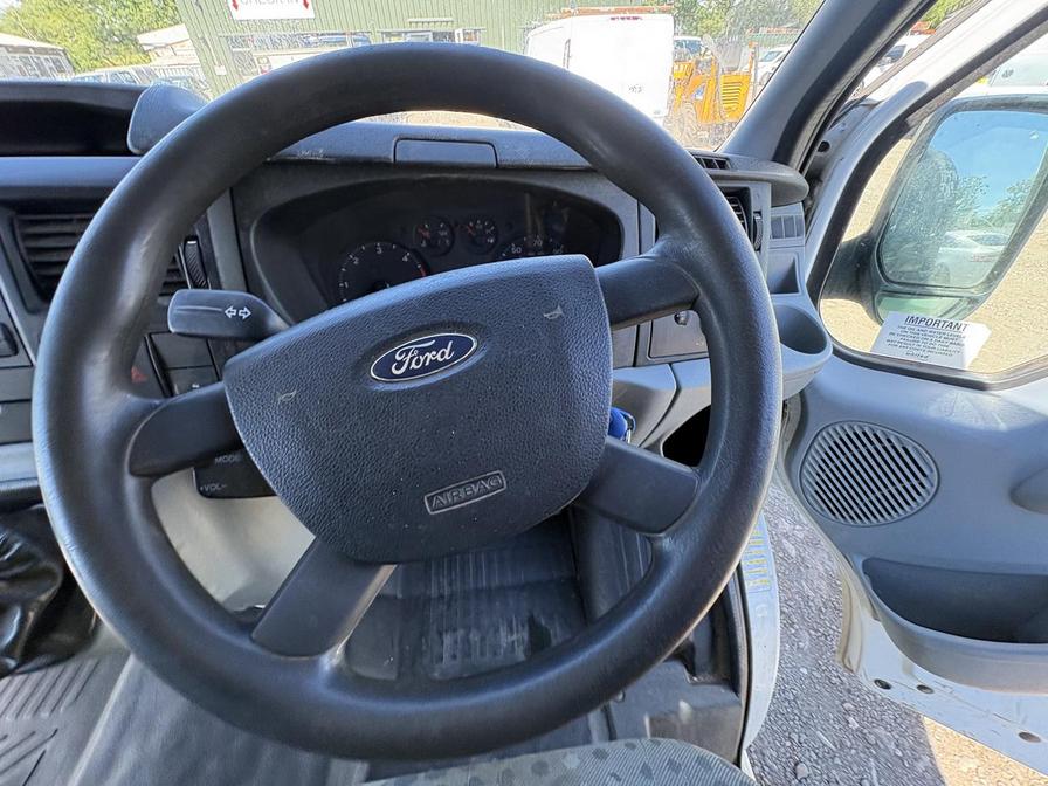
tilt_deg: -35.7
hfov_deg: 102.1
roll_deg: +2.4
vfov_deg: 85.7
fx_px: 424
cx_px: 524
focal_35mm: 14
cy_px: 393
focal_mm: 2.22
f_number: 2.2
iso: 160
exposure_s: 1/99
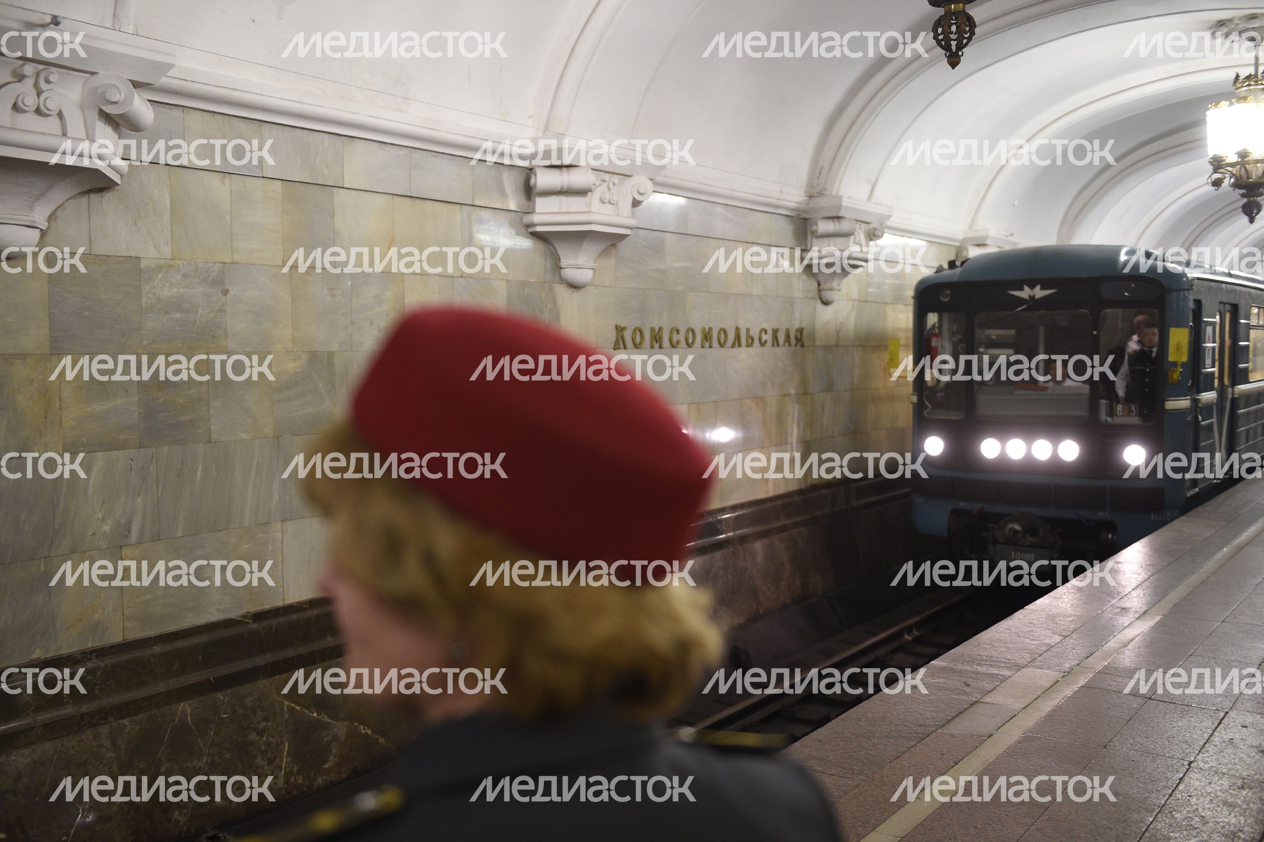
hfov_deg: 54.5
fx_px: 1228
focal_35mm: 35
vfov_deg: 37.8
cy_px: 421
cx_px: 632
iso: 2000
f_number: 2.8
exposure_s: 1/200
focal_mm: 35
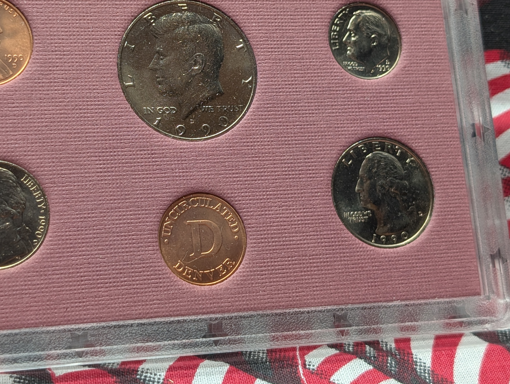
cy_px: 123
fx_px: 1047
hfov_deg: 27.3
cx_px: 188
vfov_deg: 20.7
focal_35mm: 71
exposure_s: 1/24.1
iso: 19
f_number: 1.68
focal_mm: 6.9
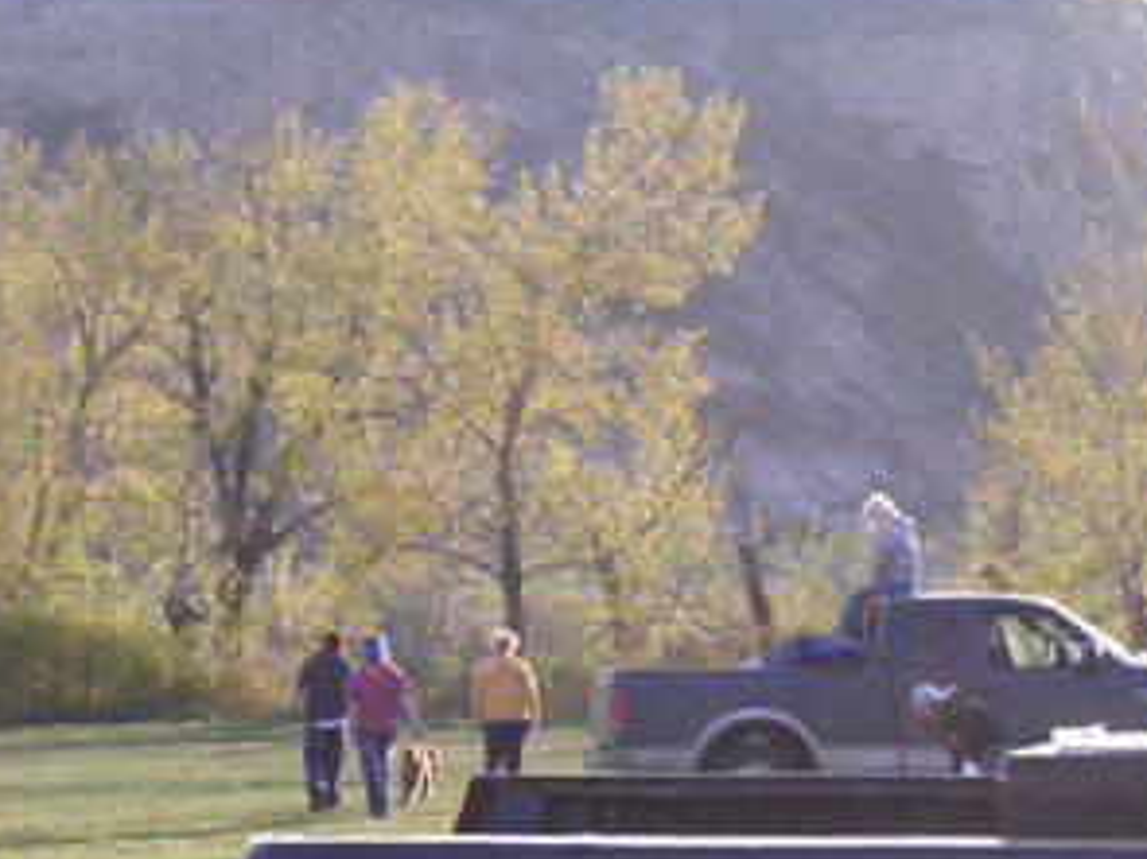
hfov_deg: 12.1
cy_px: 554
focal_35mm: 164
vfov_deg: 9.0
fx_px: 5432
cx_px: 591
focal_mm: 17.4
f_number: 4.9
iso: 100
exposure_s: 1/69.5
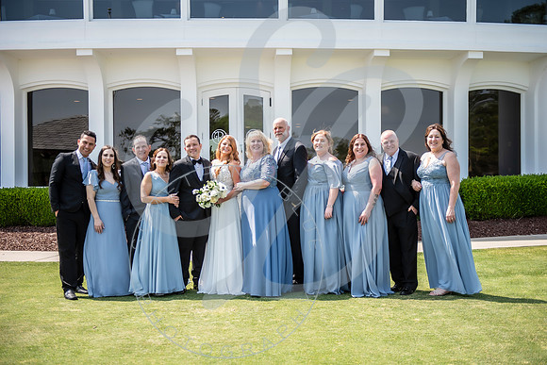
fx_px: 801
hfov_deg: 37.7
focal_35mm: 53
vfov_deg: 25.7
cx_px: 276
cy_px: 182
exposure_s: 1/800
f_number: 2.8
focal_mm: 52
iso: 100
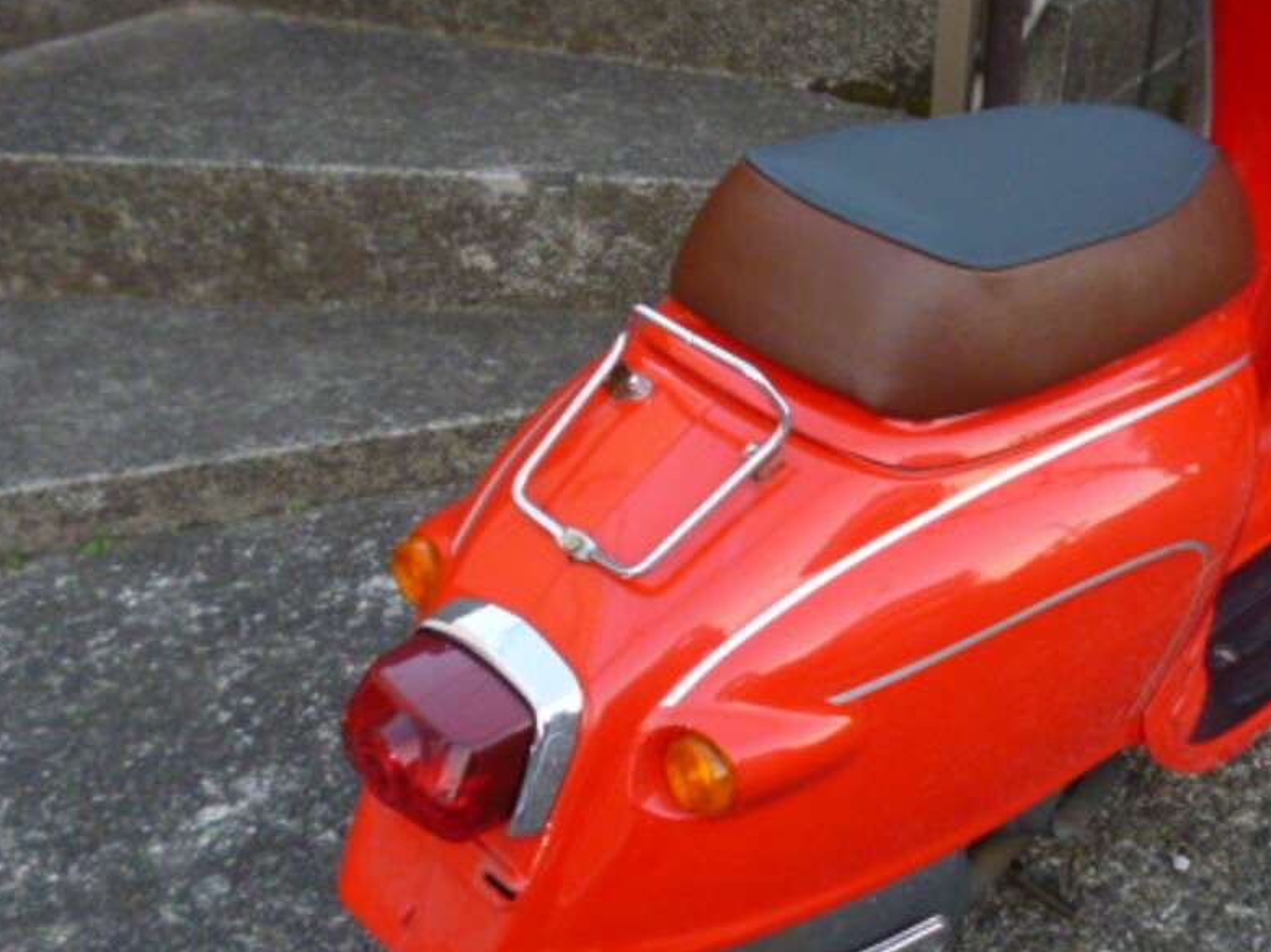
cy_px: 432
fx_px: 1689
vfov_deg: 31.5
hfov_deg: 40.1
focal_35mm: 46
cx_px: 954
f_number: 3.1
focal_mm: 5
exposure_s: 1/60
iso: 400
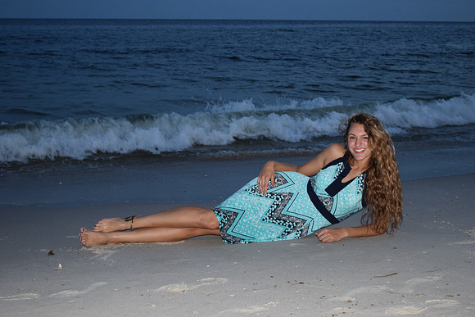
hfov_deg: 36.9
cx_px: 238
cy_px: 158
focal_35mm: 54
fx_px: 713
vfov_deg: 25.1
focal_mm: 36
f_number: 4.8
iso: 1800
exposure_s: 1/60
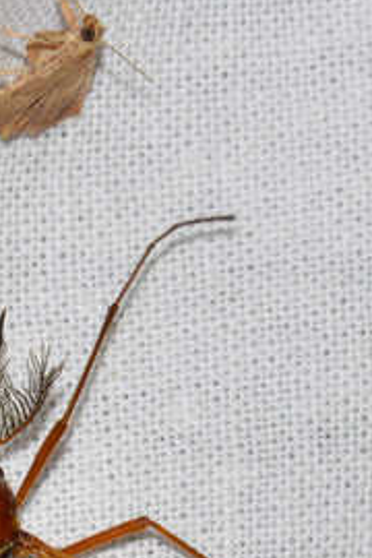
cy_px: 653
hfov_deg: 3.9
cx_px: 6
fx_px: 5502
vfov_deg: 5.8
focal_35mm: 355
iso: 100
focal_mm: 100
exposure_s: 1/200
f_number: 20
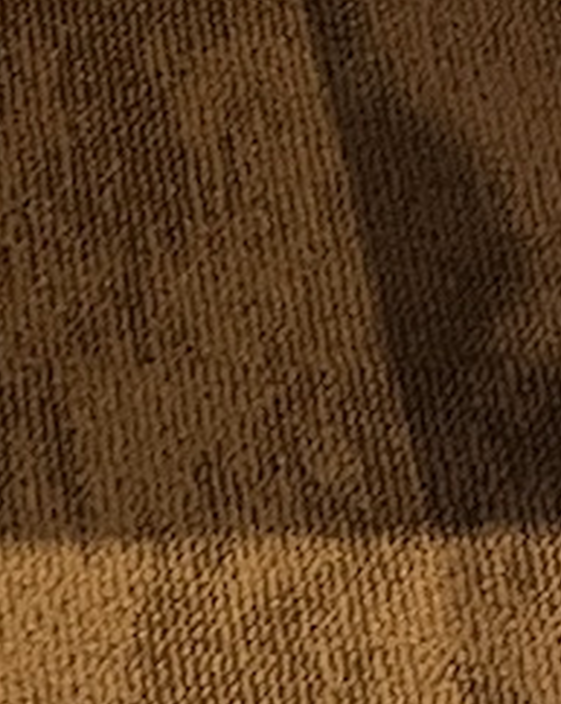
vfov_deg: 7.0
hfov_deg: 6.9
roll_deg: -0.2
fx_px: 4471
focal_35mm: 215
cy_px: -2025
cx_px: -613
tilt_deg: -36.7
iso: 160
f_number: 1.6
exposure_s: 1/50
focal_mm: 5.1
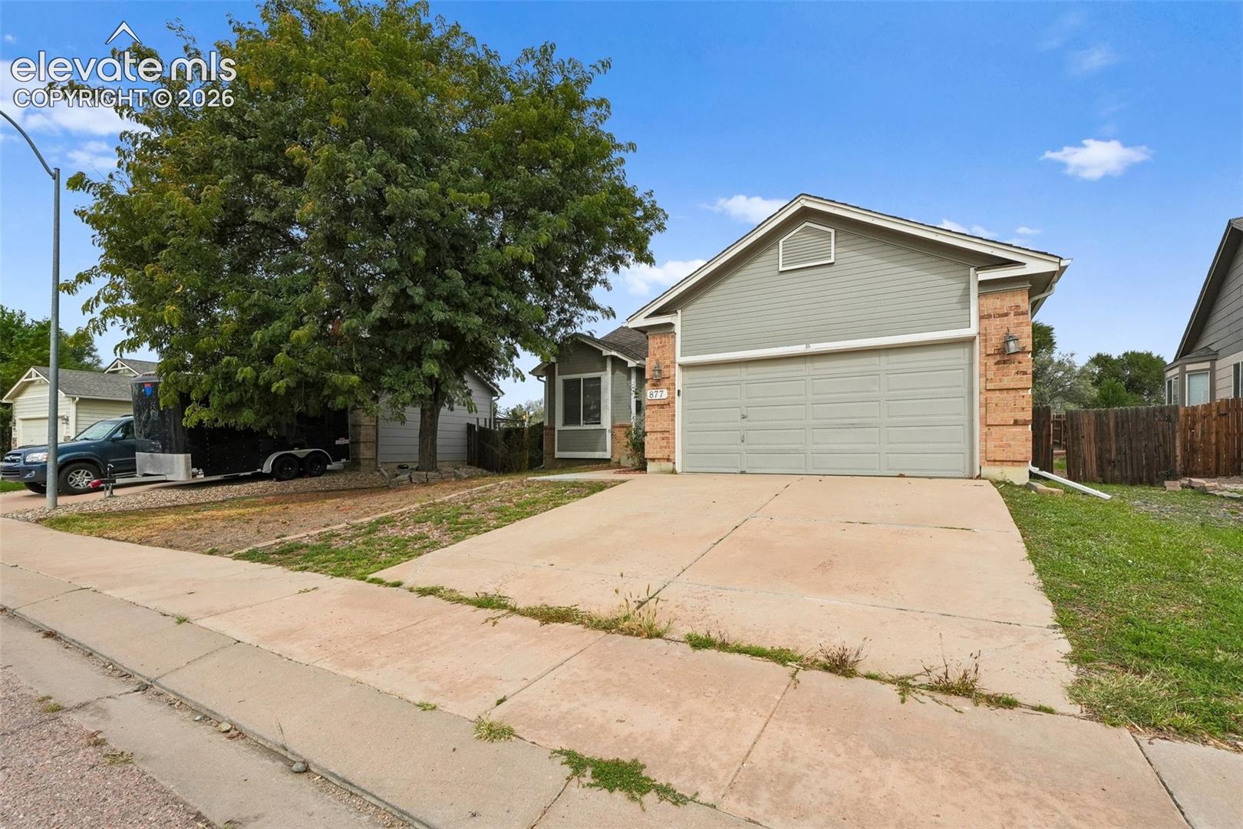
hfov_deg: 100.4
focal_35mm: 15
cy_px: 414
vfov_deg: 77.3
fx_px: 518
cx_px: 622
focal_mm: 10
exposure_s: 1/800
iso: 320
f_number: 9
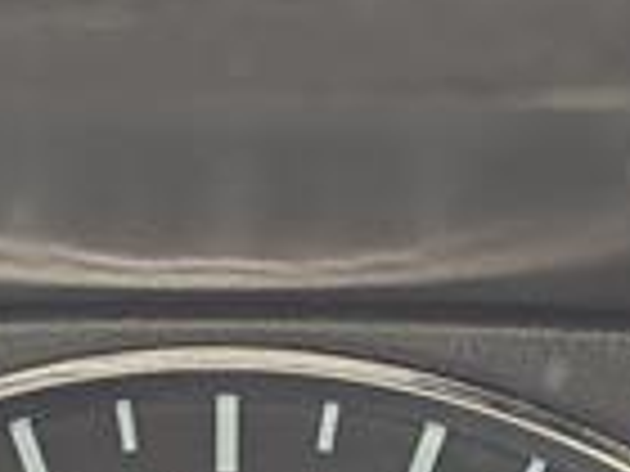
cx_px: 50
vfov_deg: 6.5
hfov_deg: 8.8
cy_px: 904
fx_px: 4077
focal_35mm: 224
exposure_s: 1/93.5
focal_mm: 6.9
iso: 70
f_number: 1.68
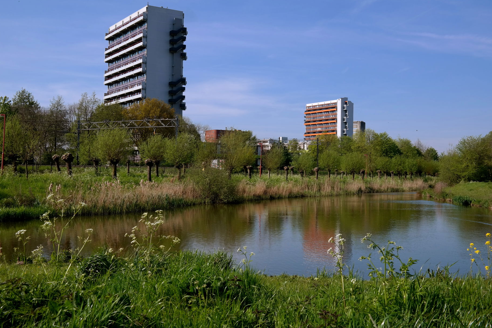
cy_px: 158
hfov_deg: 45.4
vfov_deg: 31.2
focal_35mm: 43
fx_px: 588
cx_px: 238
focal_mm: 27
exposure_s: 1/250
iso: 100
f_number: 6.3
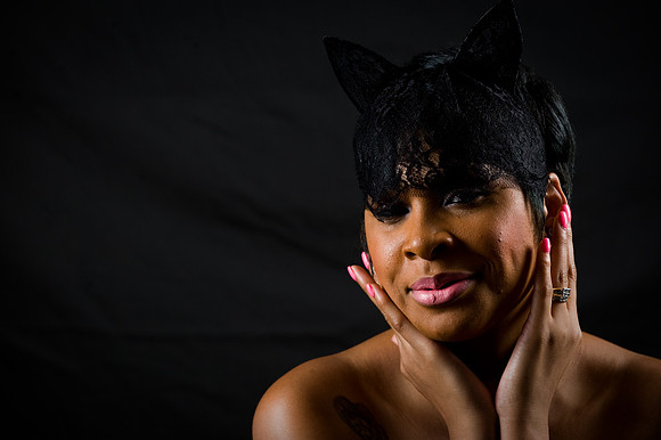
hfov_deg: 13.3
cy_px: 220
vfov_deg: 8.8
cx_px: 330
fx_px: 2844
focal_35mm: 155
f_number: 5.6
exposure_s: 1/125
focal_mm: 155
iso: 200
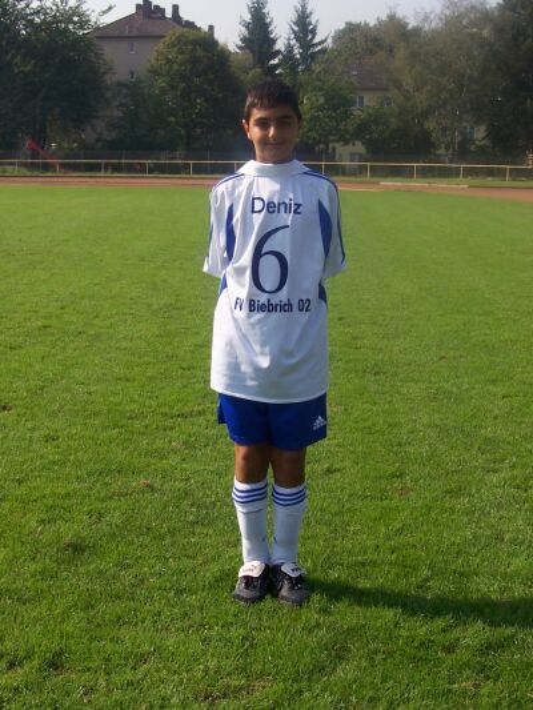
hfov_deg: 25.7
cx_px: 266
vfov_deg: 33.8
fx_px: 1170
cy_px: 355
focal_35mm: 57
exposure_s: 1/350
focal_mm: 8.6
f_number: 6.7
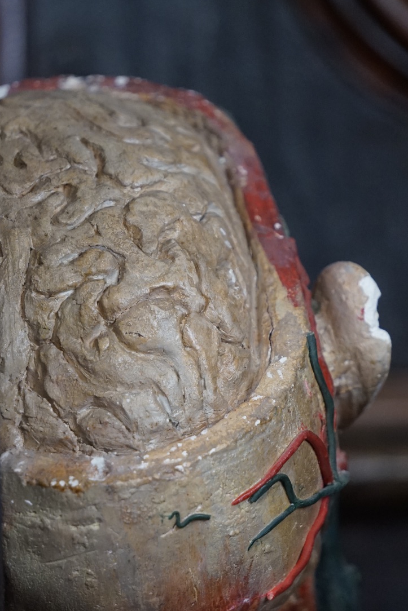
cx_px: 203
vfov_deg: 6.4
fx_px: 5438
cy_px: 310
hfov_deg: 4.3
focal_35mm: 320
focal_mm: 193
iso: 2000
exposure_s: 1/320
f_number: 6.3
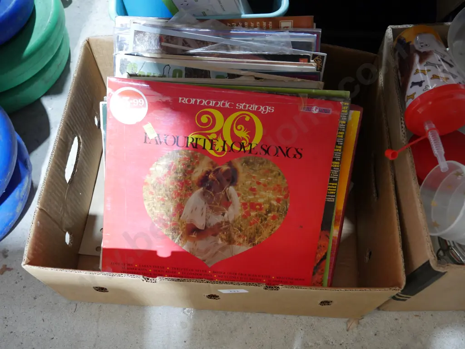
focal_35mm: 34
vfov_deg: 41.8
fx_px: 457
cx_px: 232
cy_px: 174
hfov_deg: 53.9
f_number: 4
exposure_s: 1/60
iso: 2000
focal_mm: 17
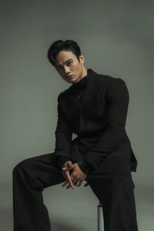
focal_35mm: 50
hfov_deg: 27.3
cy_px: 116
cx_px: 77
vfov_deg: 40.0
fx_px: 318
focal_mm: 49.5
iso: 250
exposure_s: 1/200
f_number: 8
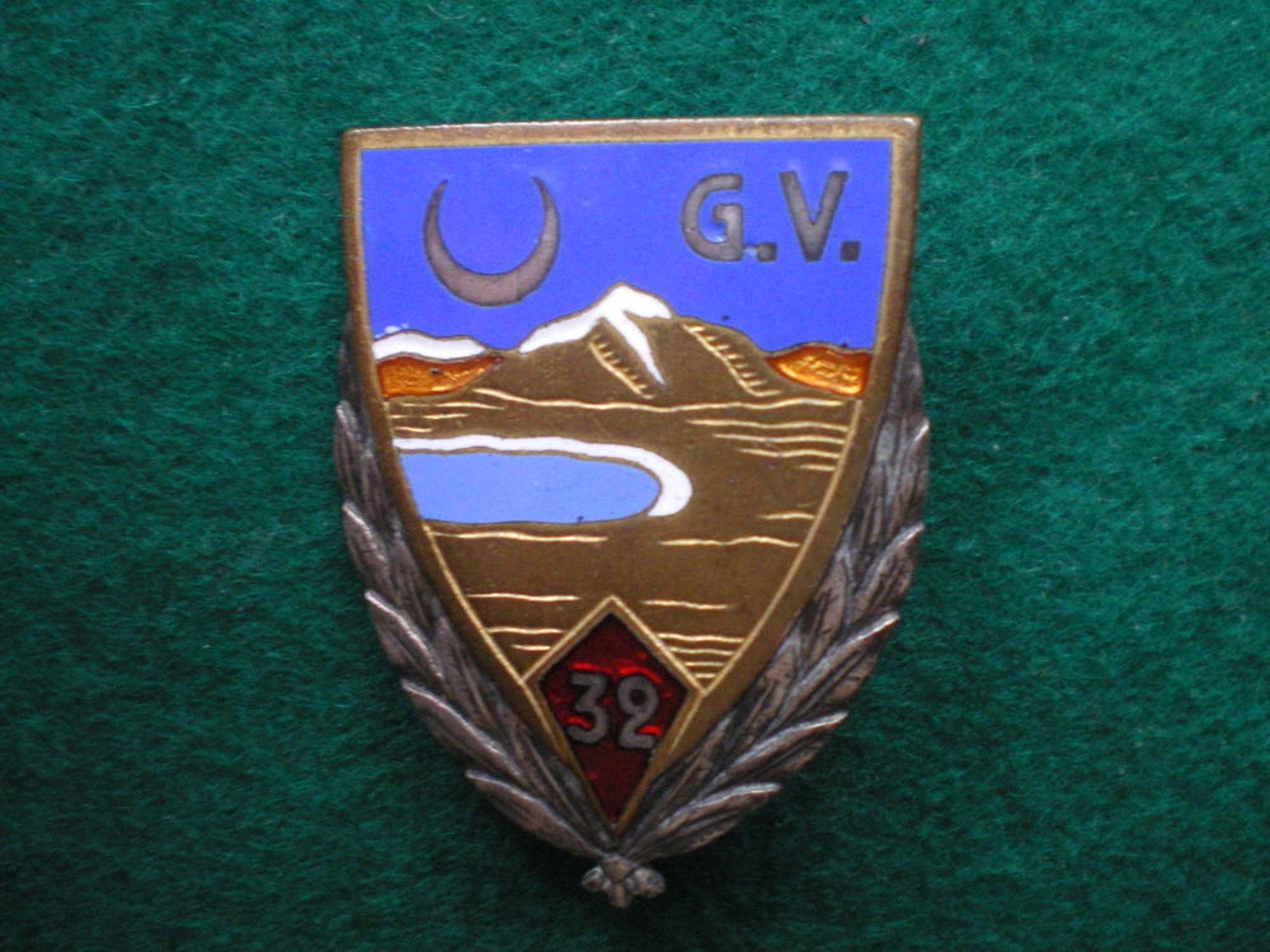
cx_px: 635
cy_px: 476
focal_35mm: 38
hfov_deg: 49.0
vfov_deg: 37.7
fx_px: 1394
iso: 400
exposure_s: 1/20
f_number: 3.1
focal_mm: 6.3
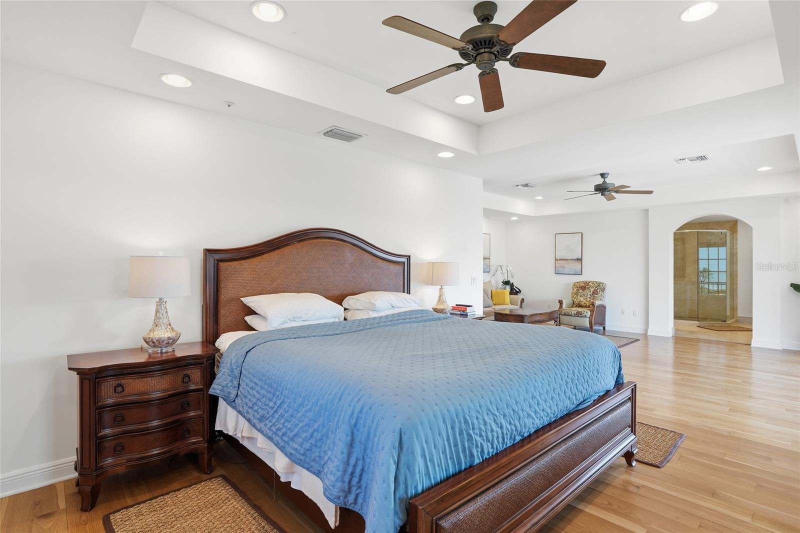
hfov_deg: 93.3
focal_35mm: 17
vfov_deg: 70.4
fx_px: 378
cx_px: 400
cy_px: 266
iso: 200
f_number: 9
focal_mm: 17
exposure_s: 1/60
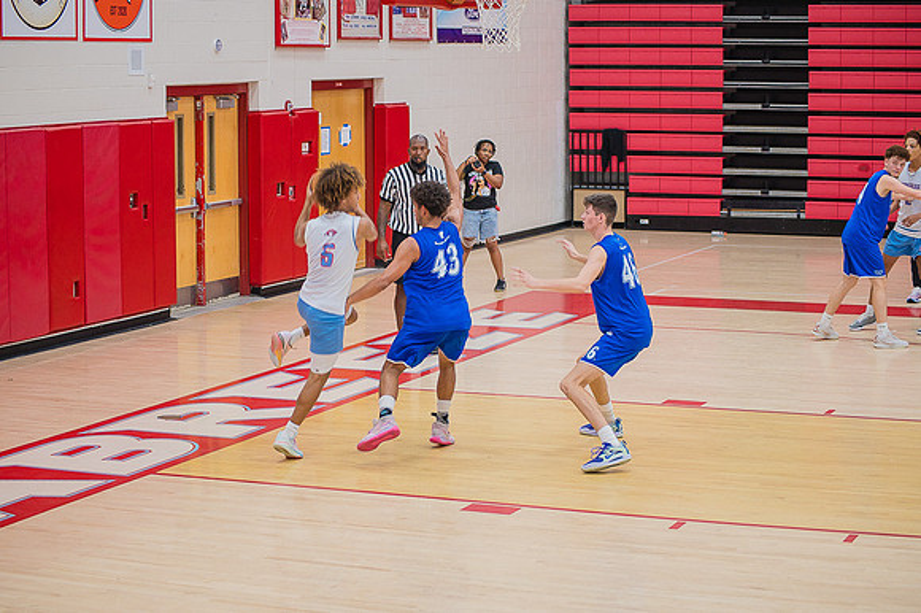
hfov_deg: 25.5
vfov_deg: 17.1
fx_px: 2034
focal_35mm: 80
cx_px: 460
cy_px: 306
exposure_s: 1/250
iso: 1000
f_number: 4.5
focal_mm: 75
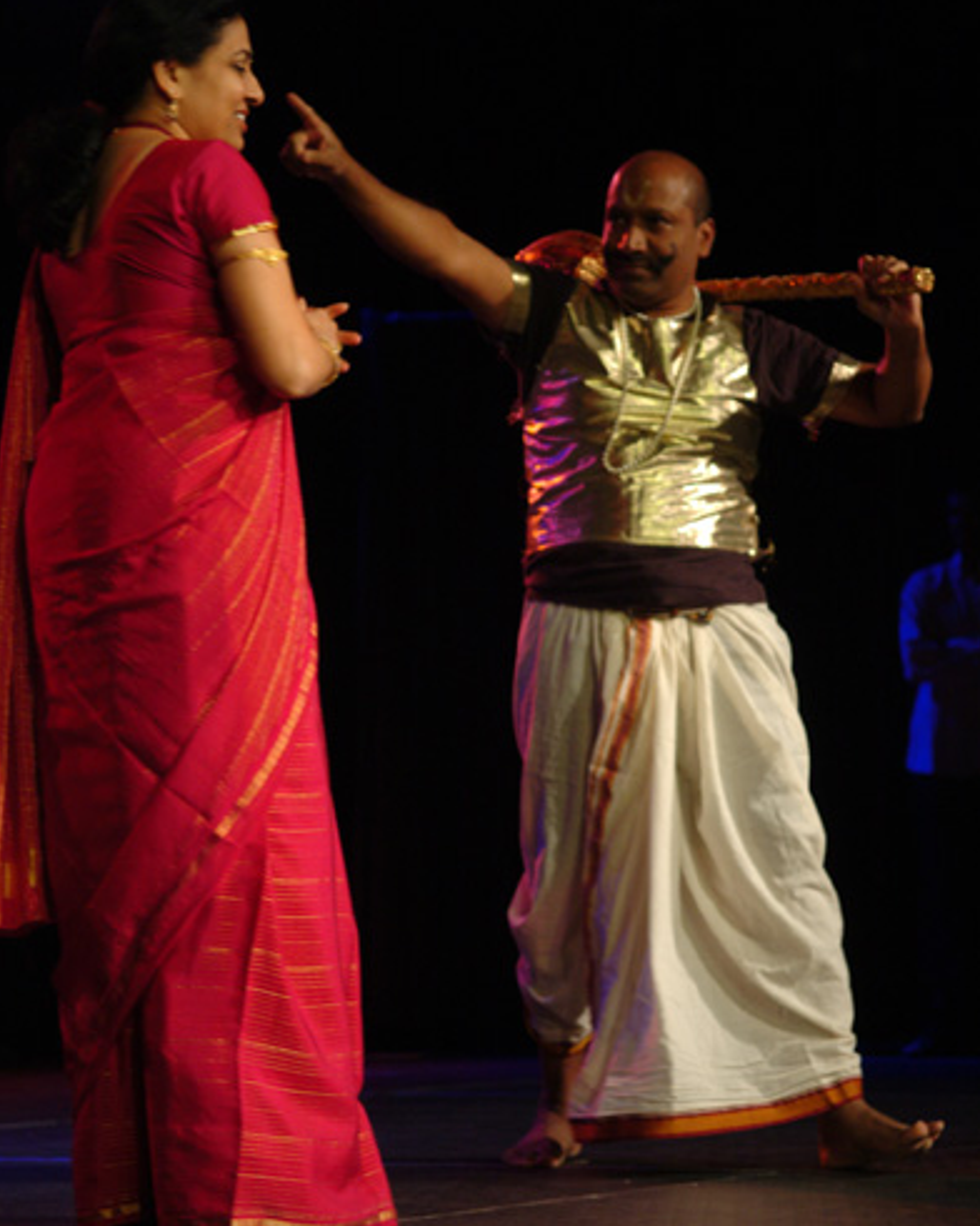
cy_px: 538
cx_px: 494
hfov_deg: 16.3
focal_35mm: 95
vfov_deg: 20.2
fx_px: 3429
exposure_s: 1/125
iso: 400
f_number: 2.8
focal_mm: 55
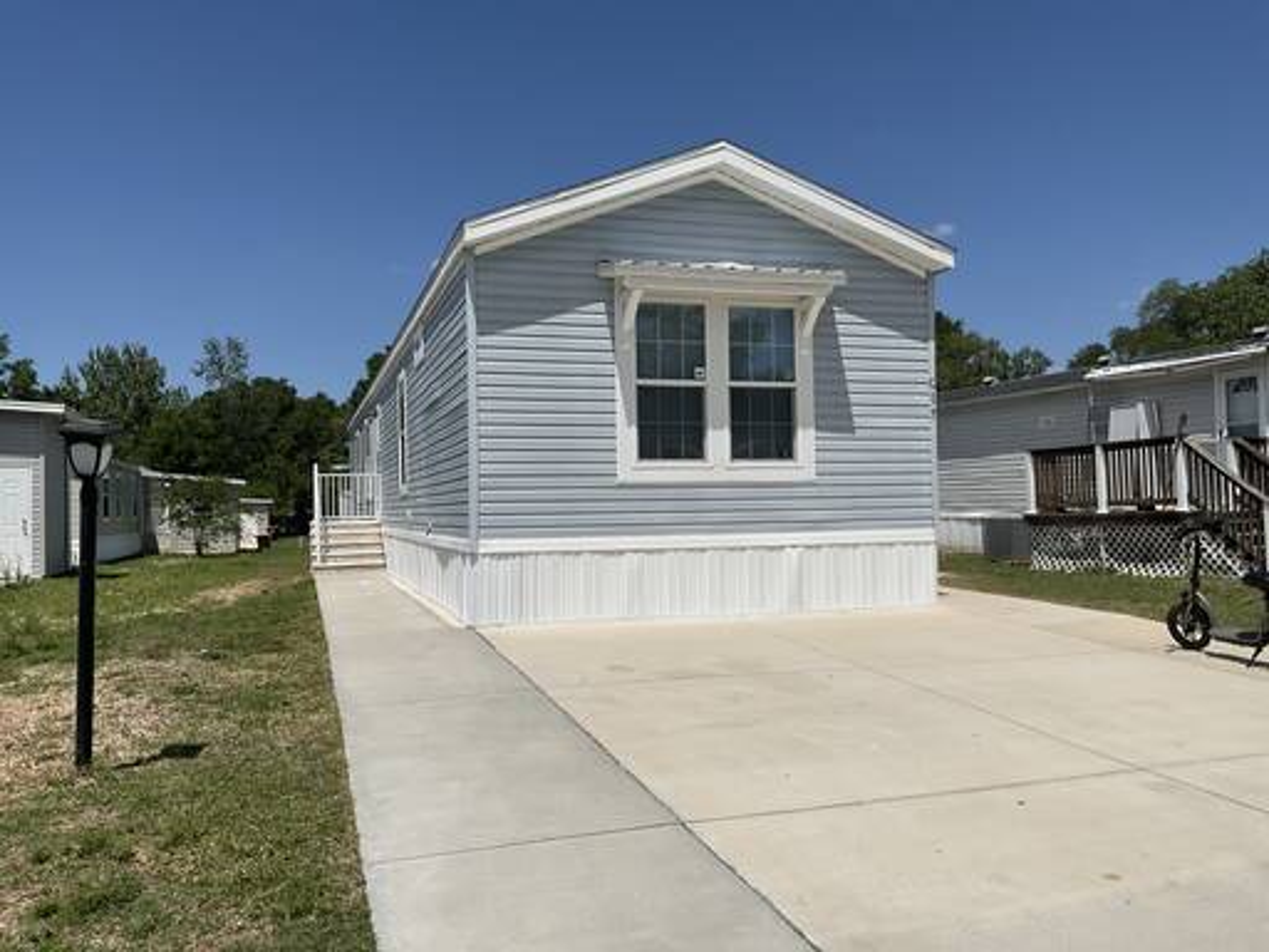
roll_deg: +0.9
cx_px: 634
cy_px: 476
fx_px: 1063
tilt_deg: +2.3
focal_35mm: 29
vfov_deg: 48.2
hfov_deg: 61.7
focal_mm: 3
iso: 16
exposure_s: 1/5814
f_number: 1.8
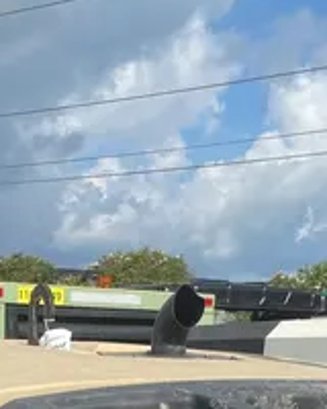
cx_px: 96
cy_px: 653
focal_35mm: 93
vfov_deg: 17.9
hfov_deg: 16.5
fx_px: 1125
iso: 32
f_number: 1.6
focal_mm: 4.2
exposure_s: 1/3610
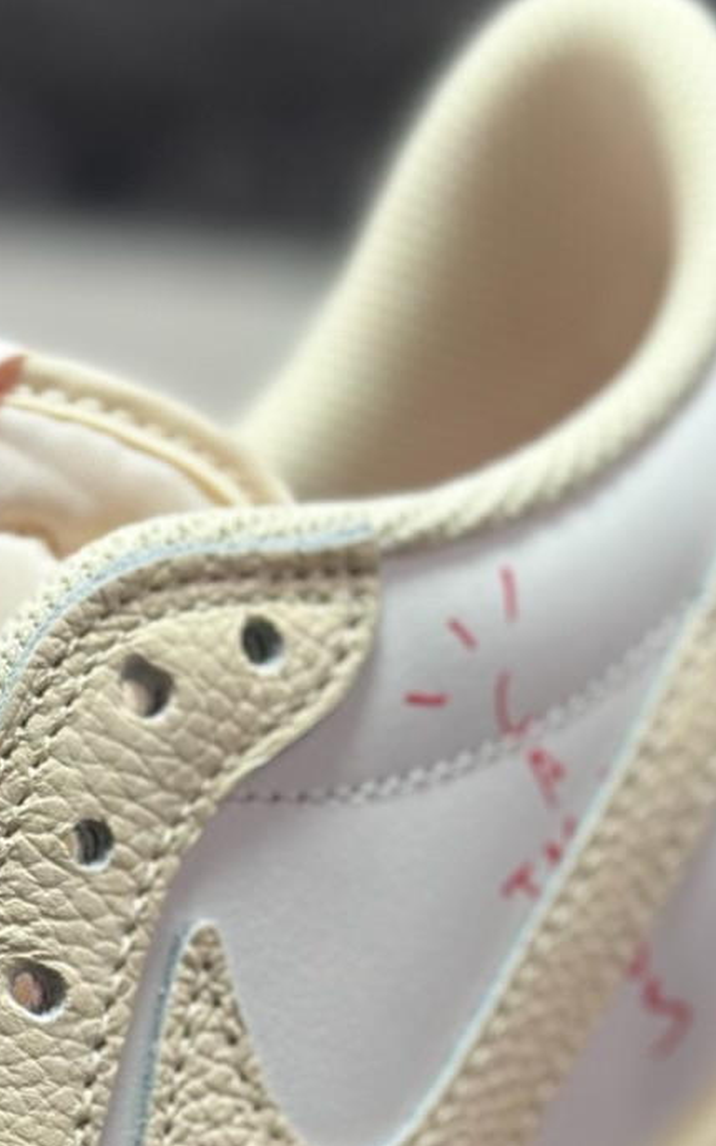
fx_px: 4716
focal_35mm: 151
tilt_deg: -55.6
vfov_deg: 13.3
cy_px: 1526
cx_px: 2
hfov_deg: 8.6
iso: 80
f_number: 1.78
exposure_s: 1/1453
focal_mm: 6.86
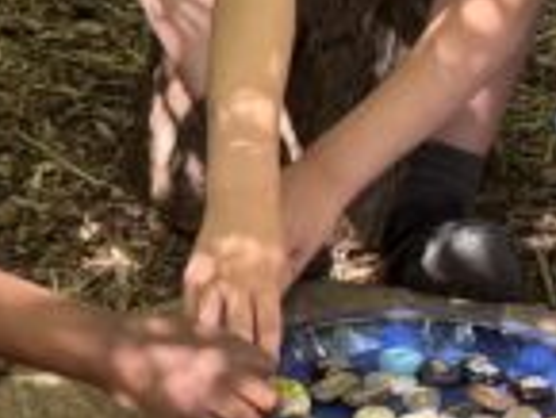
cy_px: 284
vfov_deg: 8.1
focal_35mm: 183
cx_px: 199
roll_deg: -2.8
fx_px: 2942
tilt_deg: -25.2
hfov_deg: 10.8
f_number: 1.6
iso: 100
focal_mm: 5.96
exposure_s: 1/242
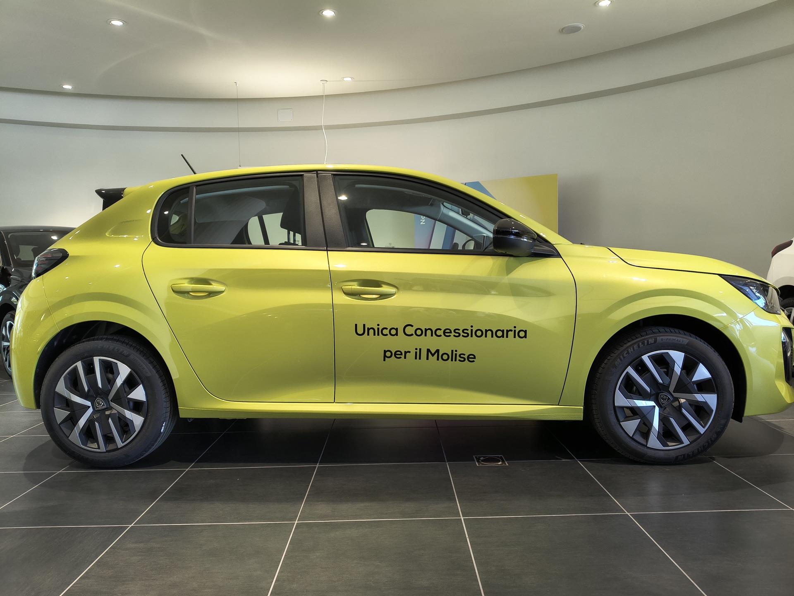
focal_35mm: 26
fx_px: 596
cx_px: 397
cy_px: 298
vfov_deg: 53.1
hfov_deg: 67.3
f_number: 1.8
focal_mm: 4.81
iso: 328
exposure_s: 1/50
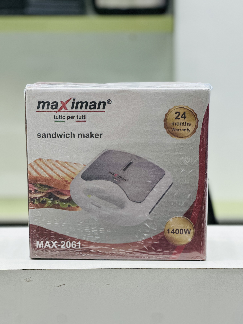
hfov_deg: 19.1
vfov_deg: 25.3
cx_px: 122
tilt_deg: -9.6
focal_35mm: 77
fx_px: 721
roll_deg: -0.3
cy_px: 162
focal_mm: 9
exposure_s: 1/100
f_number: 2.8
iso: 200
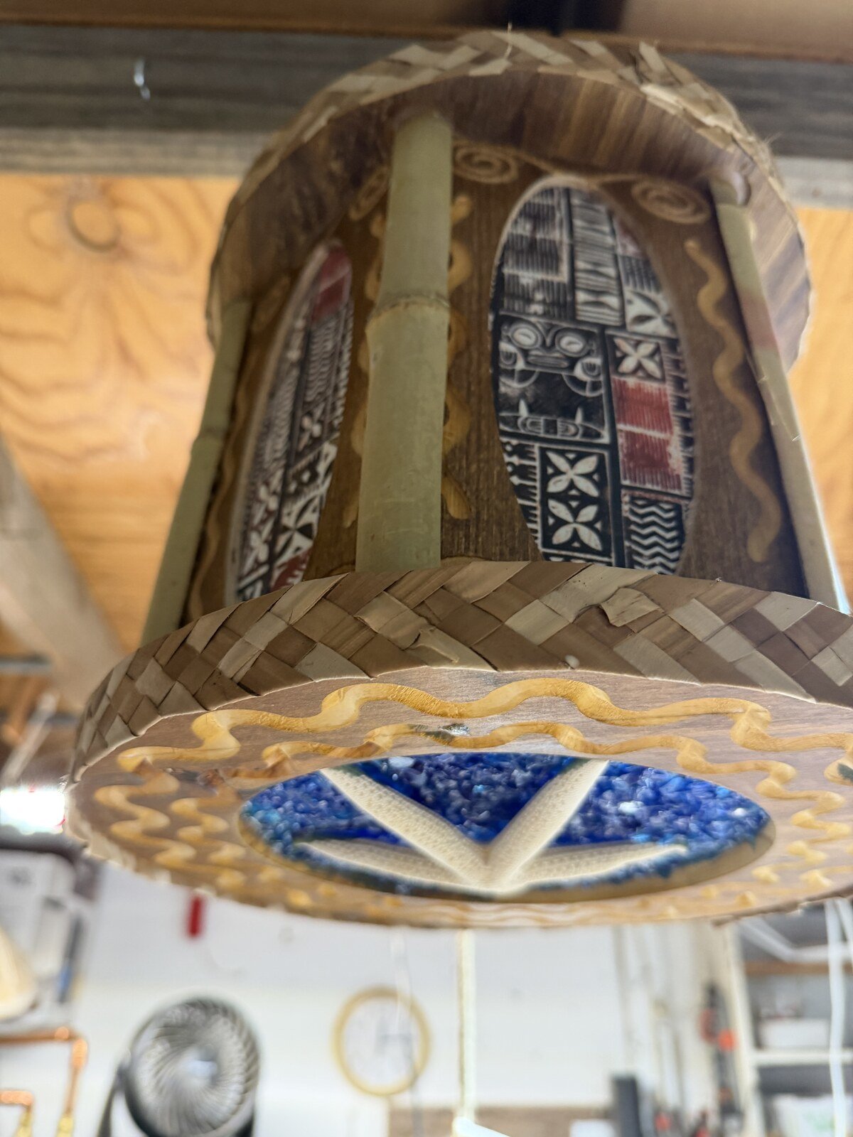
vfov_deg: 71.6
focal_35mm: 24
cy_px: 568
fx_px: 789
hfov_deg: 56.8
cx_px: 426
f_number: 1.78
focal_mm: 6.76
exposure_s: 1/60
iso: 400
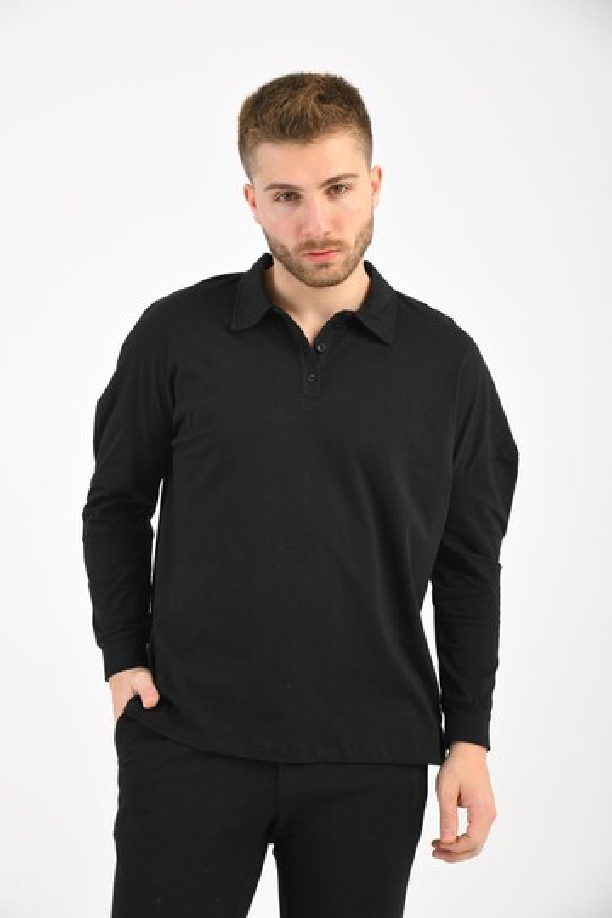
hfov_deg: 19.5
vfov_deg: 28.8
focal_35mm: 70
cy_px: 459
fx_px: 1785
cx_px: 306
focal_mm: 70
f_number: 7.1
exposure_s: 1/160
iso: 100
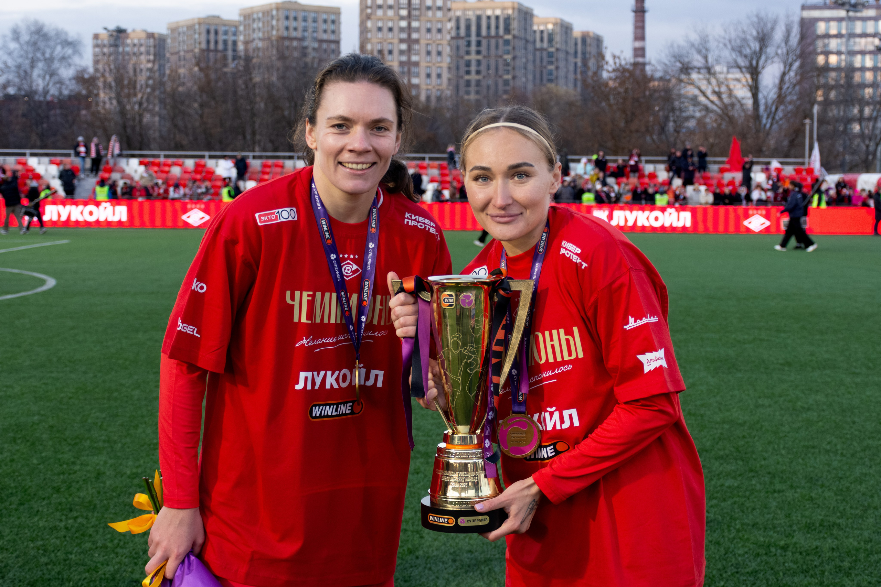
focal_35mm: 60
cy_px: 279
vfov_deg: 22.7
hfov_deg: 33.5
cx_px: 462
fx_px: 1462
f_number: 4.2
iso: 800
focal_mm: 38
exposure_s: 1/320
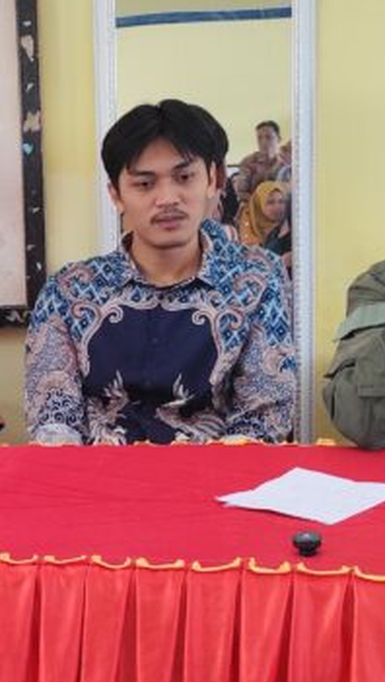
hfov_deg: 15.4
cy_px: 416
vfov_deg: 28.9
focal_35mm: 73
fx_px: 1322
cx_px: -171
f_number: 1.65
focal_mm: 6.19
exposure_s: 1/50
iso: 200
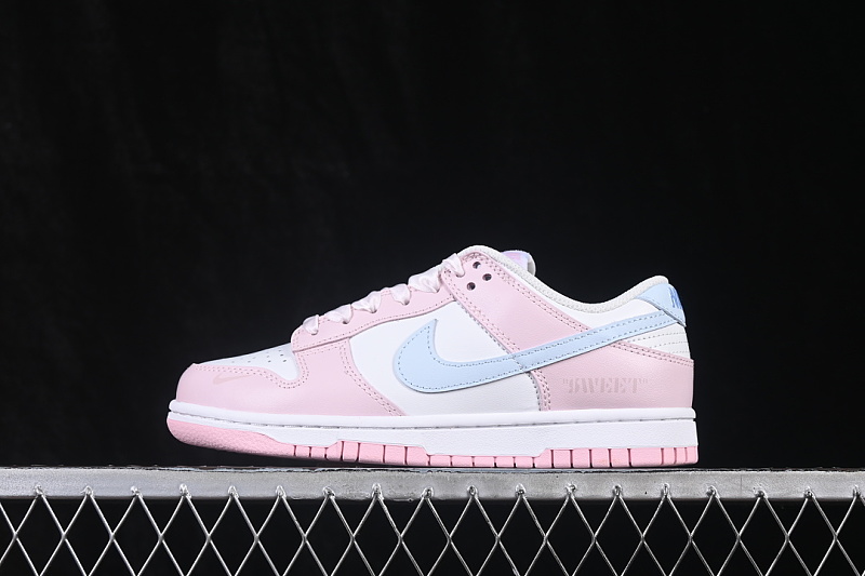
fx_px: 1802
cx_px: 432
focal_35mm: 75
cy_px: 288
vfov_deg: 18.2
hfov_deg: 27.0
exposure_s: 1/80
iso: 160
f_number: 8
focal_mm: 50
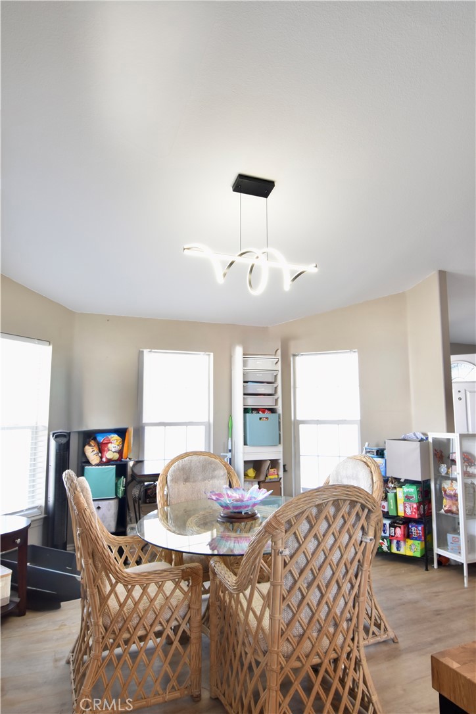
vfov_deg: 81.2
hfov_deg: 59.5
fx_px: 416
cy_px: 357
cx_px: 238
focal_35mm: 21
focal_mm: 14
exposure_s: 1/2.5
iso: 400
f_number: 11
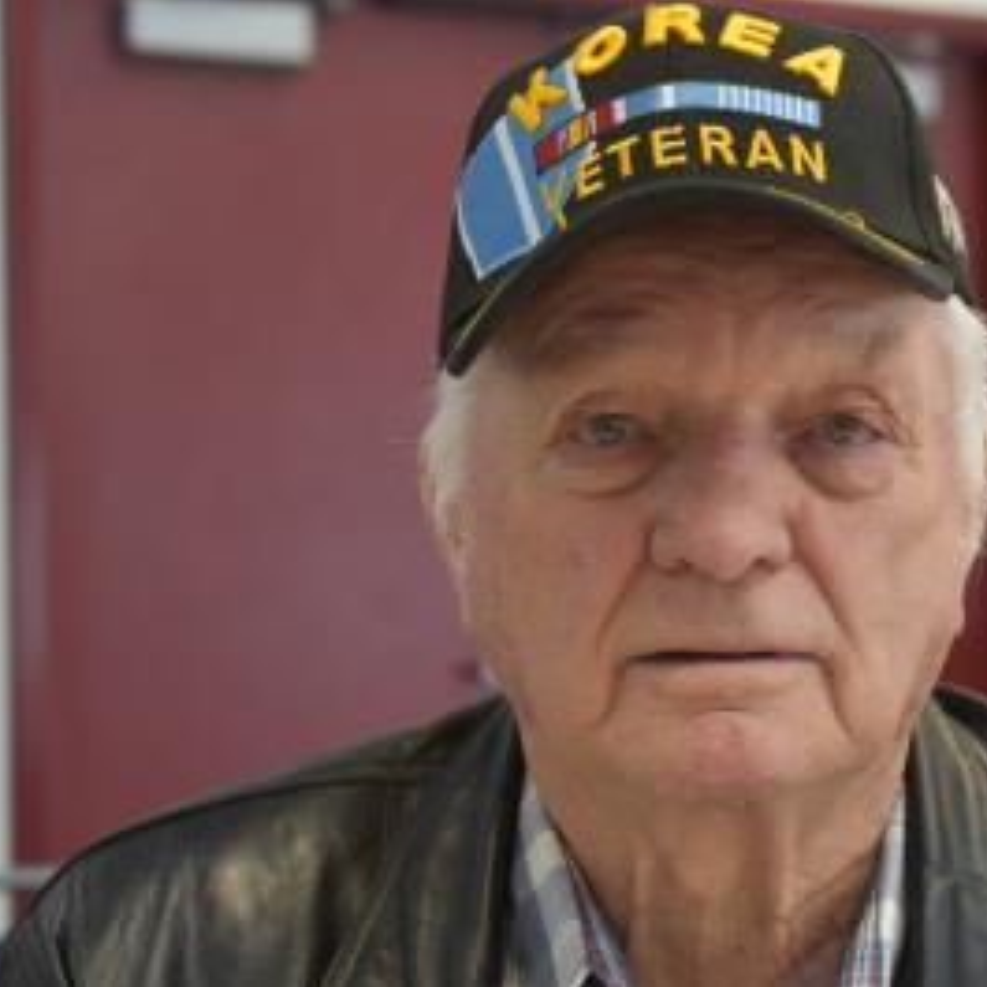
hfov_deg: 22.3
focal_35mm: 77
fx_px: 2484
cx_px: 685
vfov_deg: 22.5
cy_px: 494
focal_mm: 40
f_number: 4
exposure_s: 1/60
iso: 500
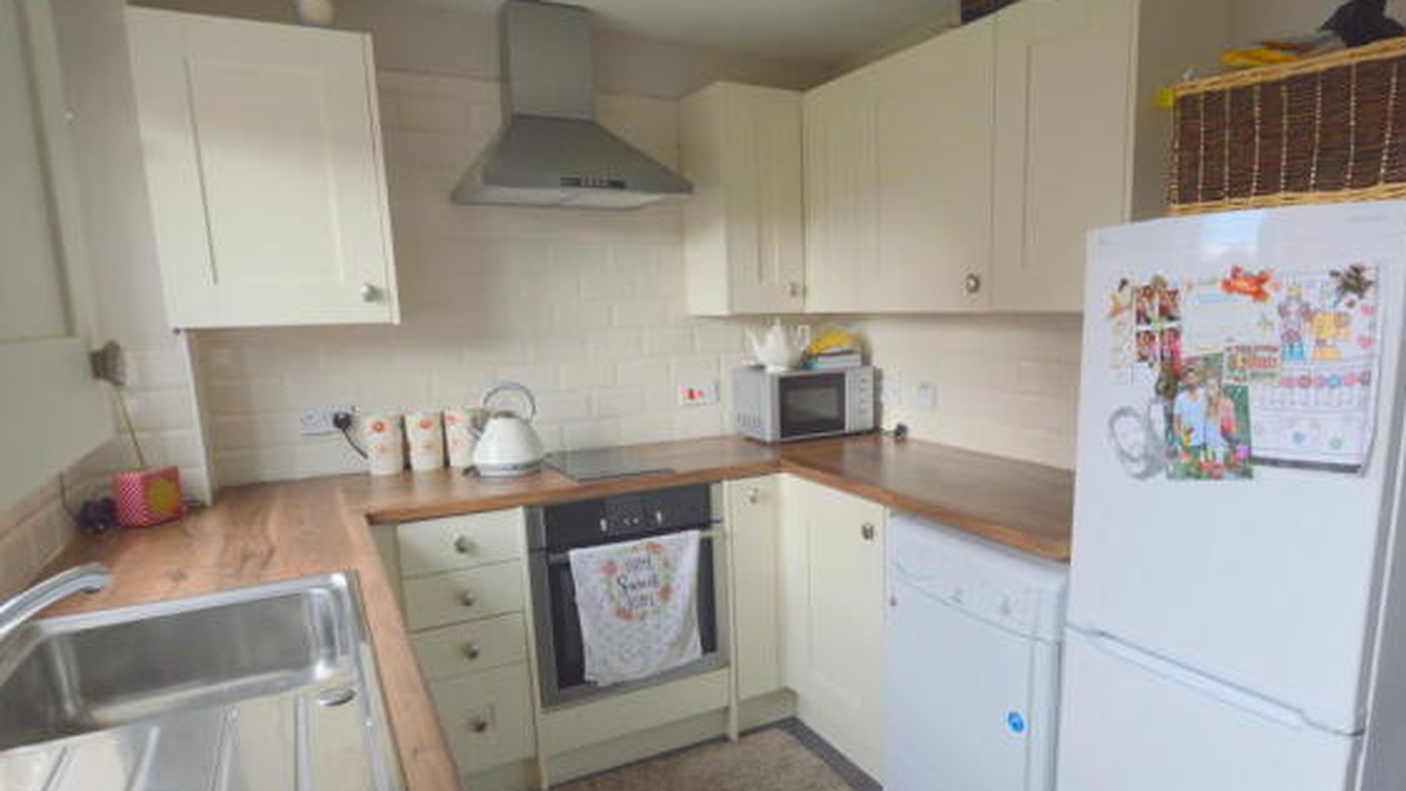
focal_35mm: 22
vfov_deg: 51.2
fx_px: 820
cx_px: 781
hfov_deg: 80.9
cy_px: 471
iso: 400
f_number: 5.6
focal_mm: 12
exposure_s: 1/125
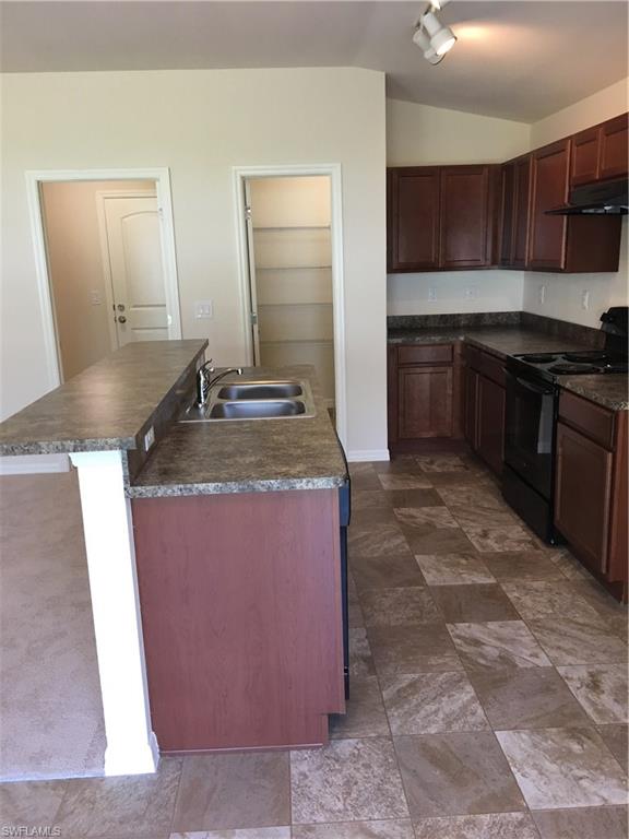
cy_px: 420
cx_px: 314
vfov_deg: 61.7
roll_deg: +1.3
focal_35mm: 29
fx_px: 703
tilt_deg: -13.4
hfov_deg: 48.2
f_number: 2.2
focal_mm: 4.15
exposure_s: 1/33
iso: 50
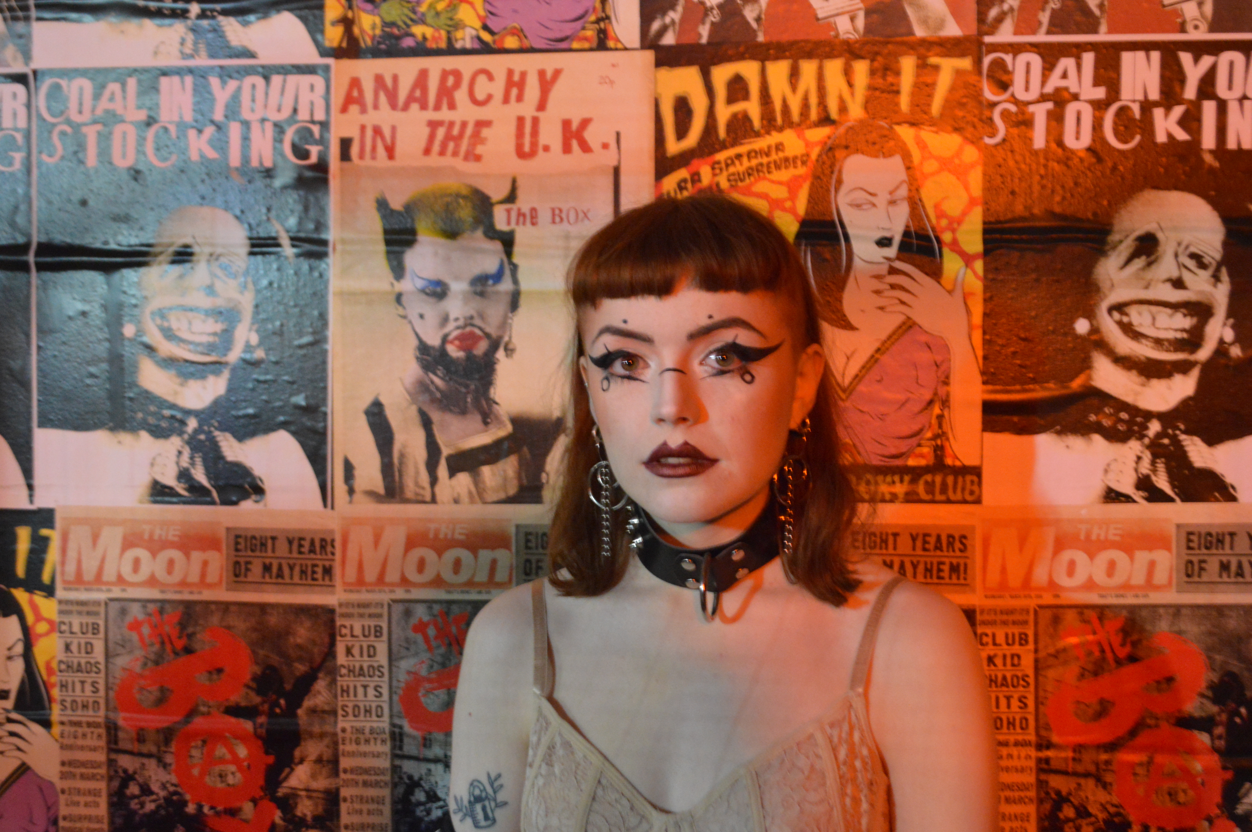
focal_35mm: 39
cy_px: 416
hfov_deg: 49.6
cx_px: 626
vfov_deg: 34.1
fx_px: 1355
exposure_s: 1/13
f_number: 4.2
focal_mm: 26
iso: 3200
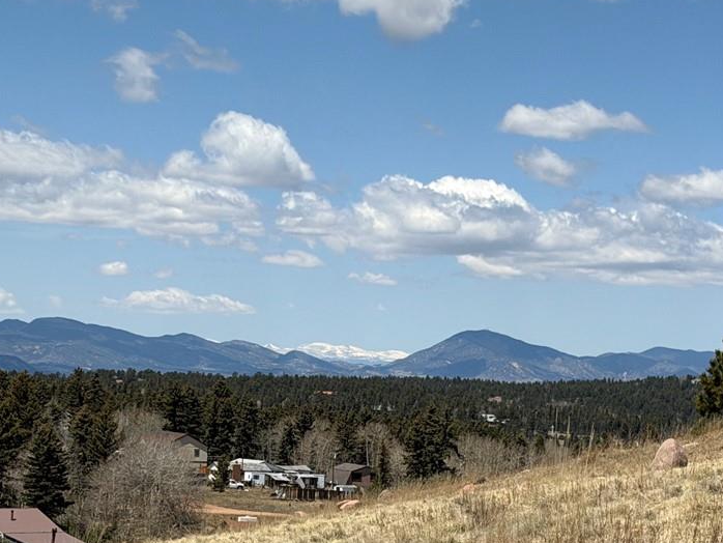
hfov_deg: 17.9
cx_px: 298
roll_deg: -2.0
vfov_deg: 13.4
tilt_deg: -1.9
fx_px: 2298
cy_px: 431
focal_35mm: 110
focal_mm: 6.76
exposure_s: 1/8772
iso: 64
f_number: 1.78
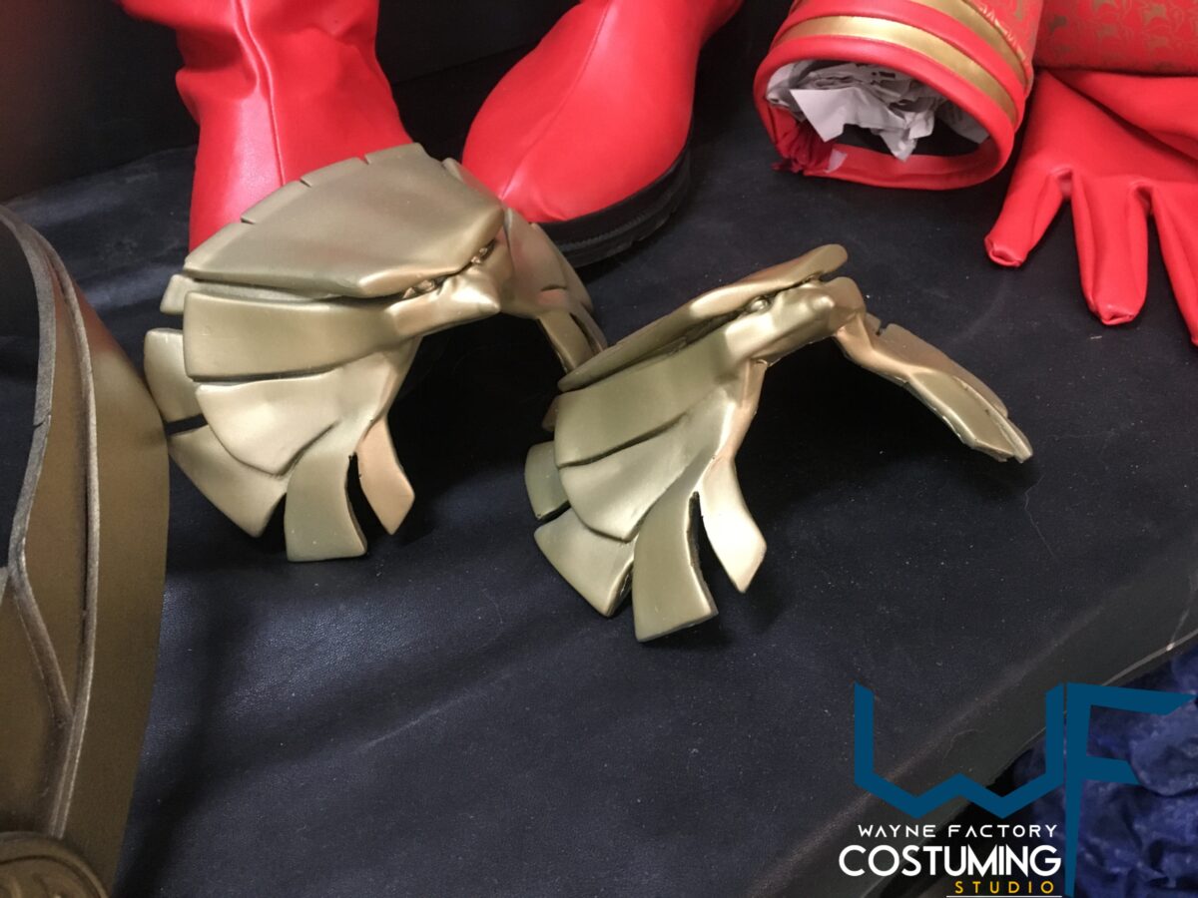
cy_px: 449
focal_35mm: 29
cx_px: 599
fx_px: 1004
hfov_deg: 61.7
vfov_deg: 48.2
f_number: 2.2
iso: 250
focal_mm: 4.15
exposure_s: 1/17
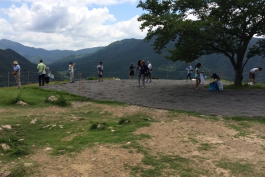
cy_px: 96
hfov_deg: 58.7
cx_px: 130
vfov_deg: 41.1
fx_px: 236
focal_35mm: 32
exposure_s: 1/2053
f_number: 2.2
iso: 40
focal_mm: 4.12
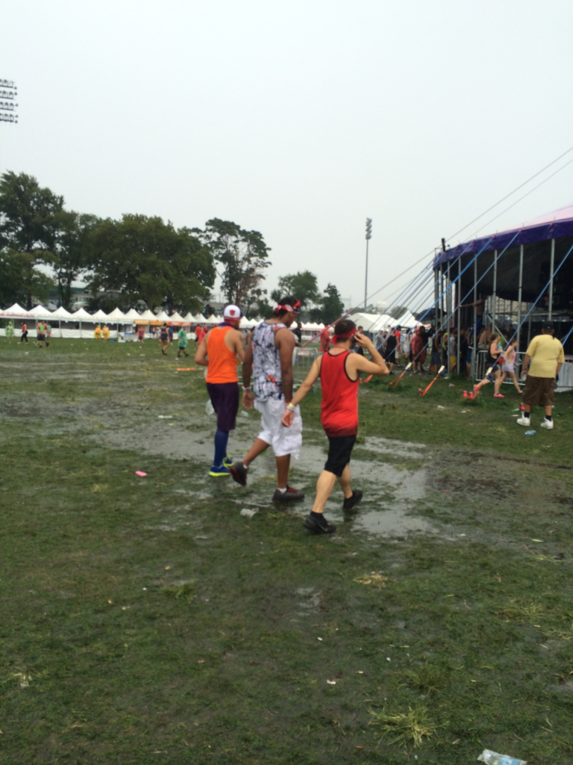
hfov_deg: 46.8
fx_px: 662
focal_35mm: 30
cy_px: 382
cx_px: 286
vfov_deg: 60.0
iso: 32
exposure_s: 1/173
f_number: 2.2
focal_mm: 4.12
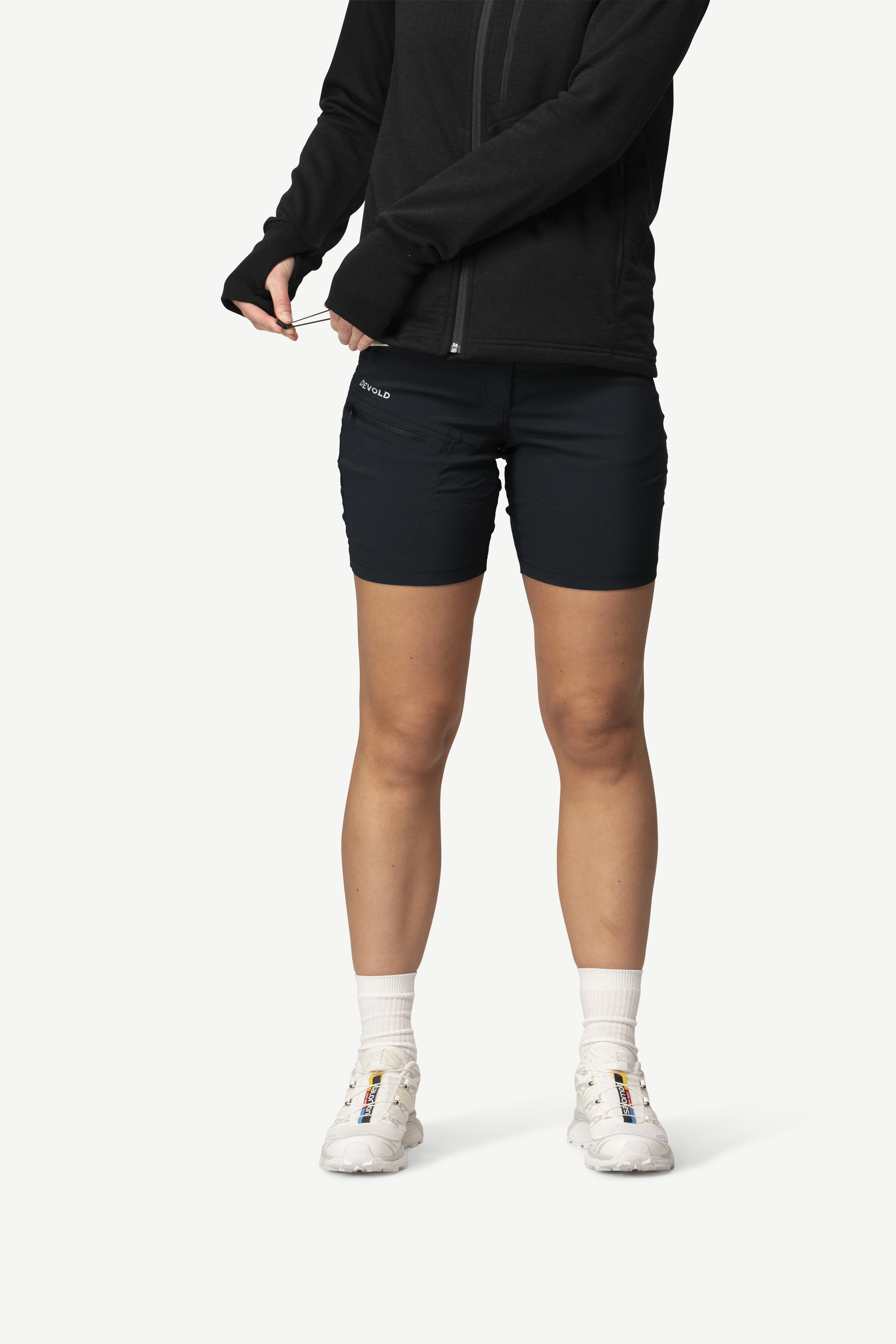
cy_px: 672
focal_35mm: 108
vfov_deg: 18.9
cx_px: 448
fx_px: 4032
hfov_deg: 12.7
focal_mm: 108
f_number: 5
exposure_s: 1/80
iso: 500
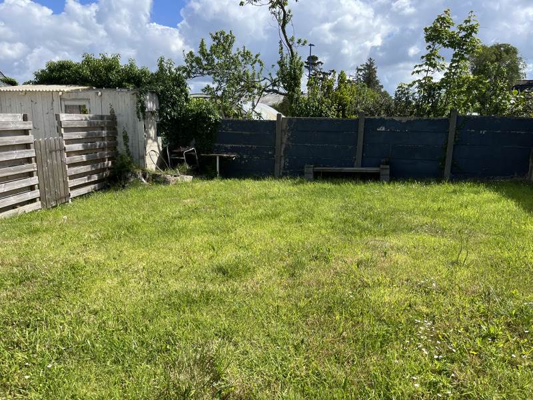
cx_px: 266
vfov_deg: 53.1
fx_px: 400
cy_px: 200
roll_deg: -1.5
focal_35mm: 26
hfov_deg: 67.3
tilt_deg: -12.5
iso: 50
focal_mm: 5.1
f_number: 1.6
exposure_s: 1/2571
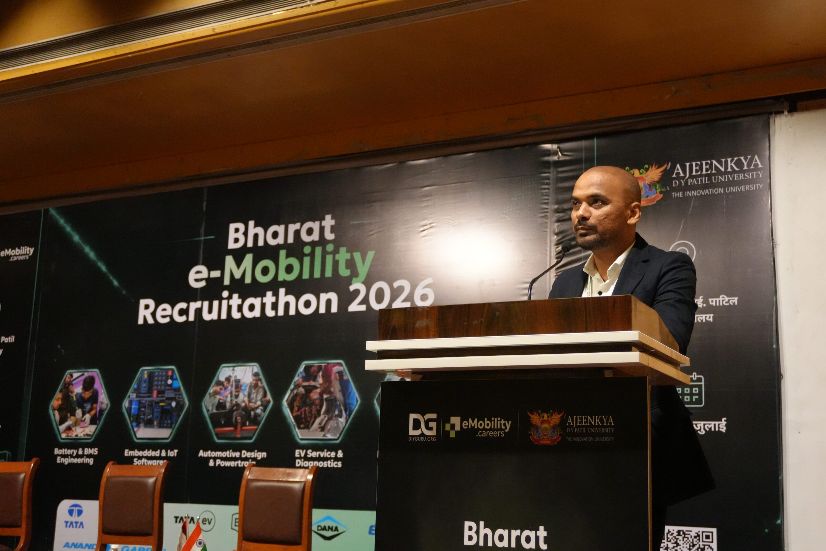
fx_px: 1067
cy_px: 276
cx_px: 413
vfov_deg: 28.9
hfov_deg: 42.3
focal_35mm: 46
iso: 6400
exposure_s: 1/125
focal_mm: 31
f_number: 5
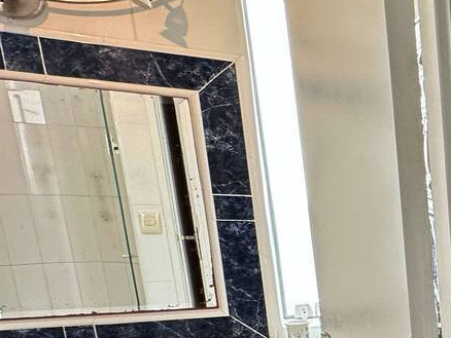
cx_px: 736
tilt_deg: -13.0
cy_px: 330
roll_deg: -2.7
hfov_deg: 25.4
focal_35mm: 46
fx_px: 600
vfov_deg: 29.7
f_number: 2.2
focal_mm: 2.22
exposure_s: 1/120
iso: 80
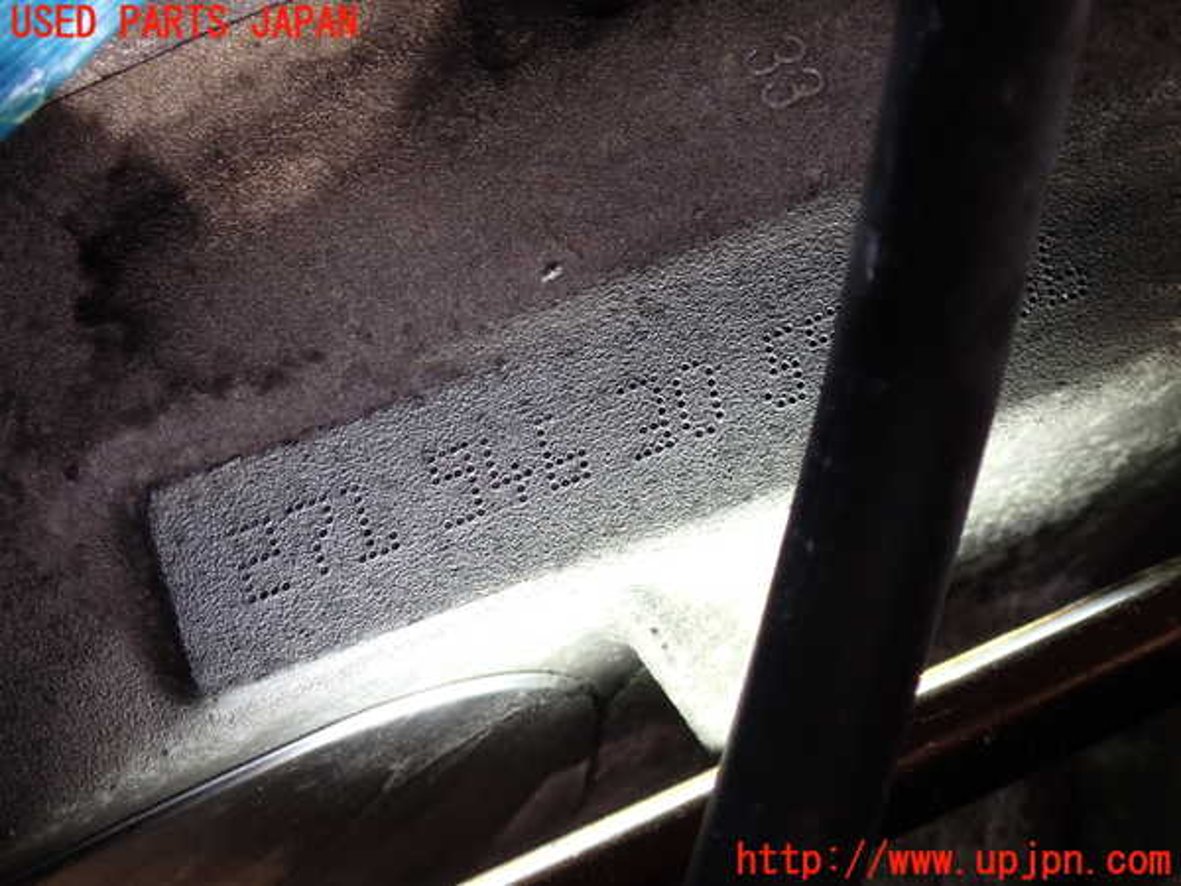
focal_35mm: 100
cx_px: 590
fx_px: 3412
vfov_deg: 14.8
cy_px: 443
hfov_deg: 19.6
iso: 125
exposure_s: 1/125
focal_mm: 18
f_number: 4.9
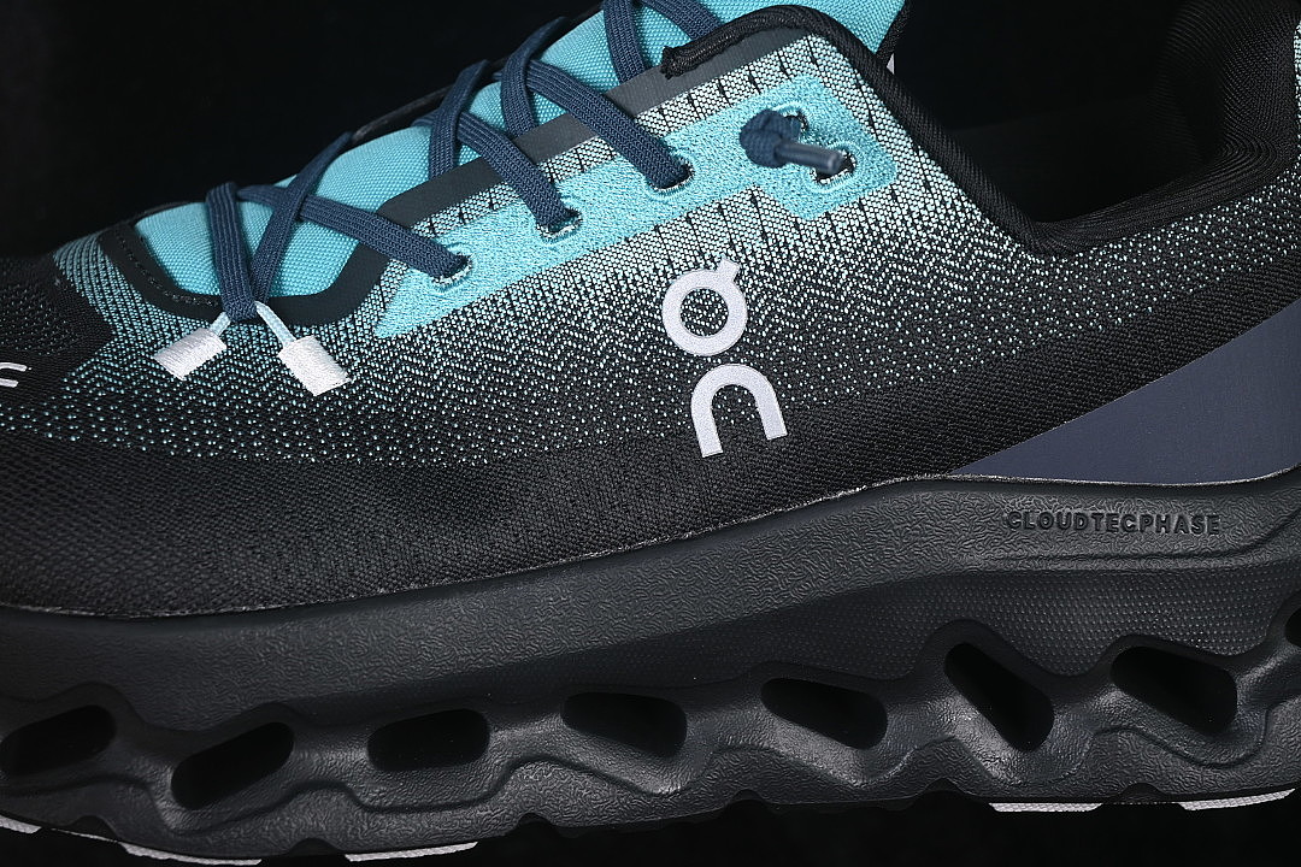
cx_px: 650
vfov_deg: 18.2
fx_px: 2710
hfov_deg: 27.0
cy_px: 434
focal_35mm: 75
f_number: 6.3
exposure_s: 1/60
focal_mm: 50
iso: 160
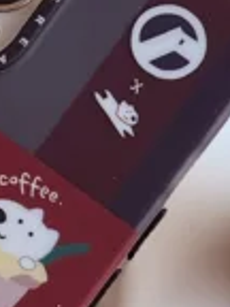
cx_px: -117
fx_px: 1887
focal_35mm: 213
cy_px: 286
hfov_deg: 6.9
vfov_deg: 9.2
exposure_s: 1/1456
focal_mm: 6.76
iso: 80
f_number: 1.78
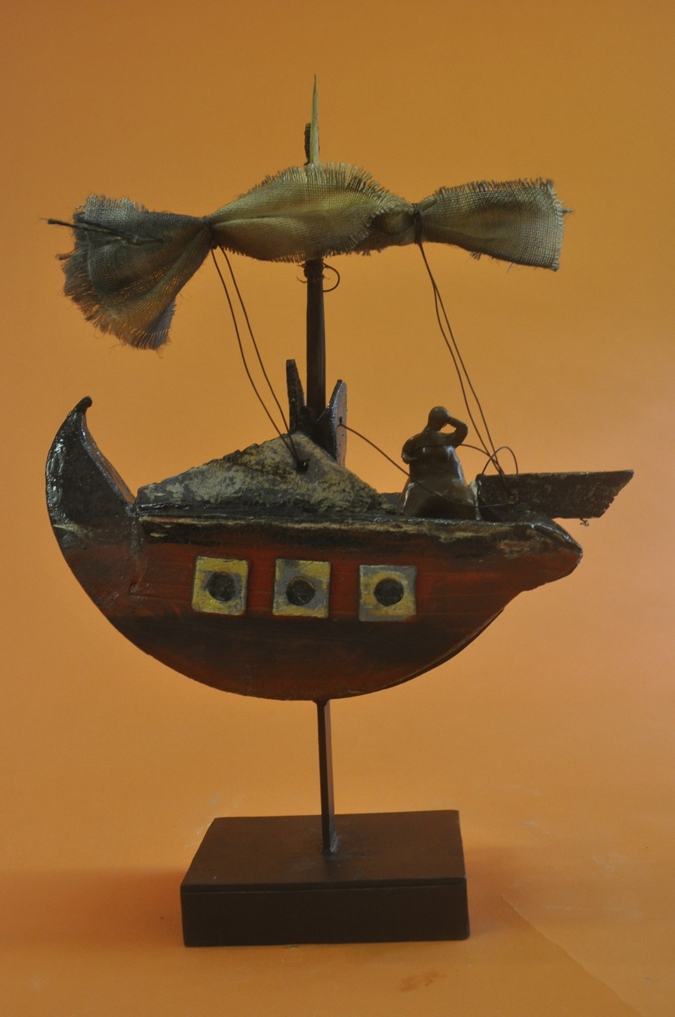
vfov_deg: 46.4
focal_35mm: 42
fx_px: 1184
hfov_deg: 31.8
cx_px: 338
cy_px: 508
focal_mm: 28
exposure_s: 1/100
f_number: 5
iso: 800
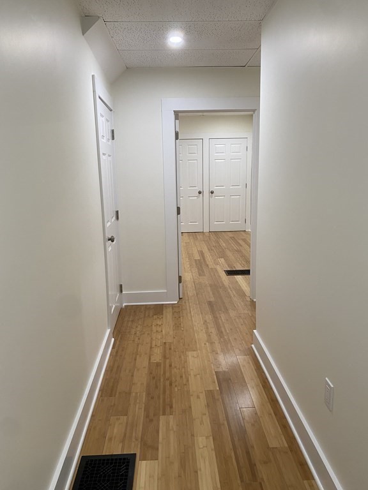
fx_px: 369
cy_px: 245
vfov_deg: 67.3
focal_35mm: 26
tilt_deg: -9.5
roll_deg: +1.5
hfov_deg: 53.1
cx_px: 184
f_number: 1.8
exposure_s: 1/60
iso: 80
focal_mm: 4.25
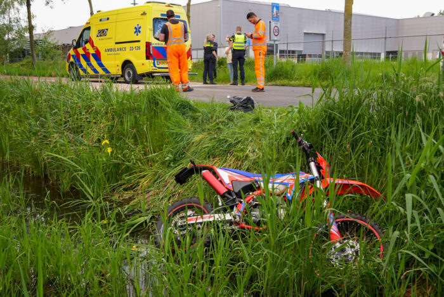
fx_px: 444
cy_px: 148
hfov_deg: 53.1
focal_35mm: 36
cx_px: 222
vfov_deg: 36.9
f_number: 7.1
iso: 200
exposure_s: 1/80
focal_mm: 24
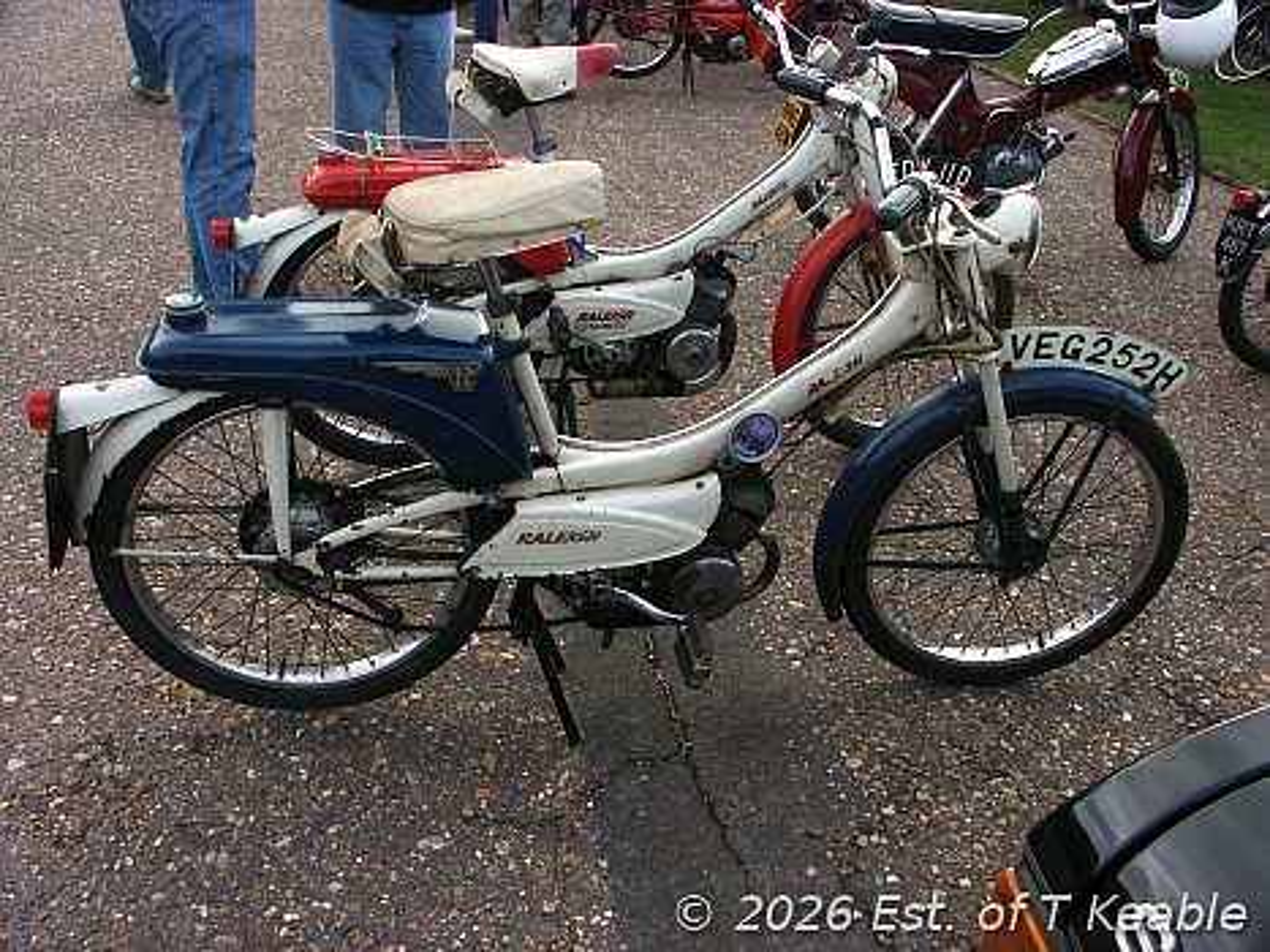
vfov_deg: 44.1
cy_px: 476
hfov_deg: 56.8
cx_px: 635
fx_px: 1174
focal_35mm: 32
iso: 100
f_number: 4.5
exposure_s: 1/180
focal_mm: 8.35
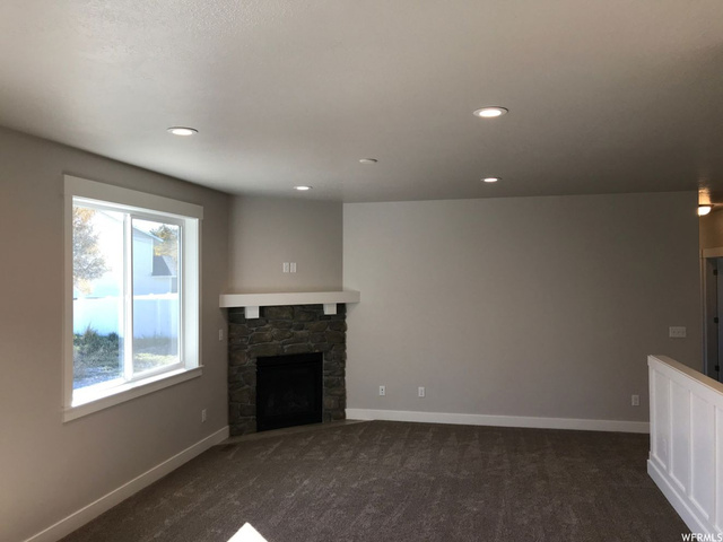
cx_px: 362
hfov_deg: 63.4
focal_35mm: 28
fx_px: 585
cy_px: 271
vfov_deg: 49.7
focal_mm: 3.99
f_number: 1.8
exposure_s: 1/120
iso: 25
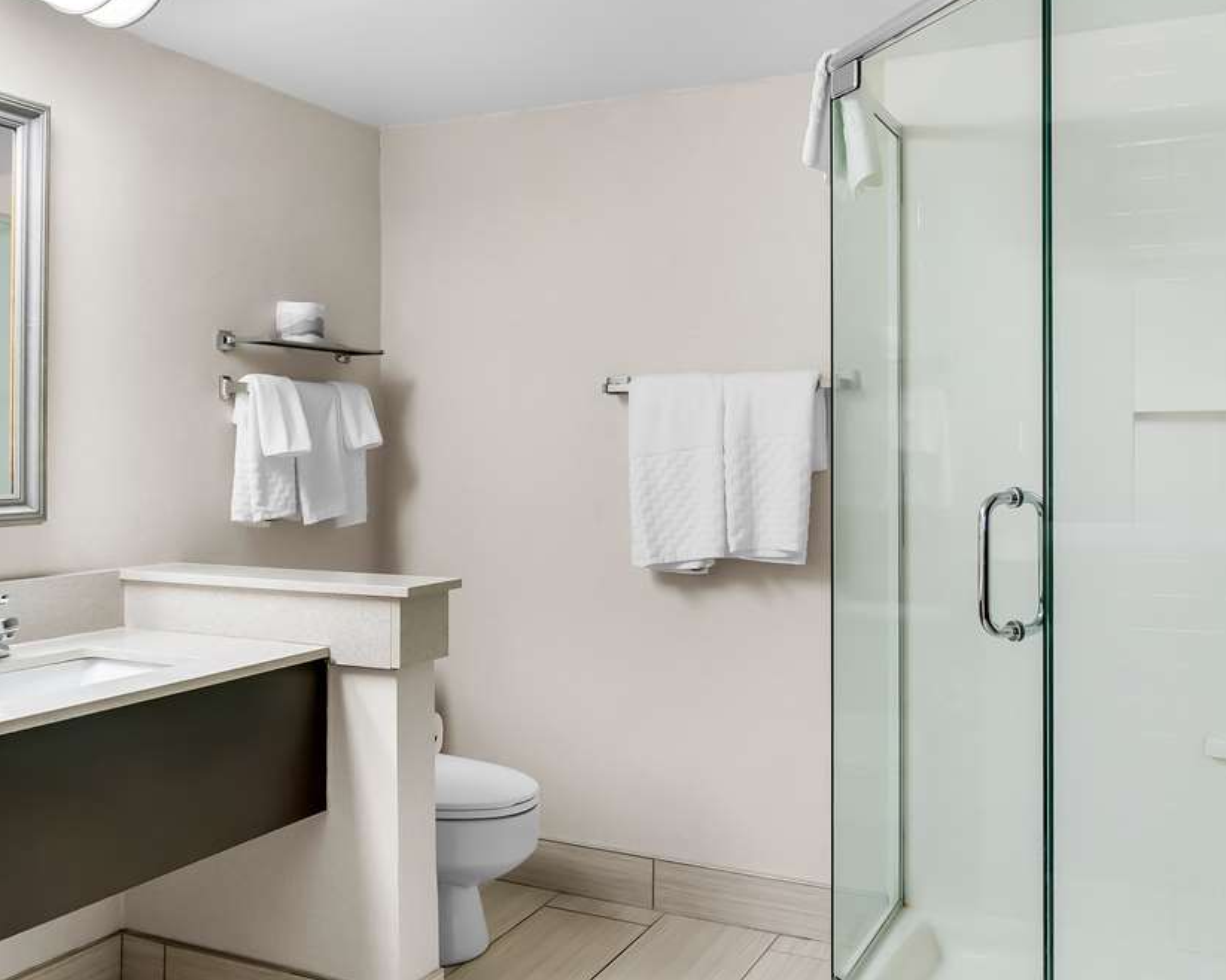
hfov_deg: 62.2
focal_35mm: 28
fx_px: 1016
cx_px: 568
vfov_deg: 51.5
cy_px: 489
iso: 400
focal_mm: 24
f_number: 10
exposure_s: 1/1.67
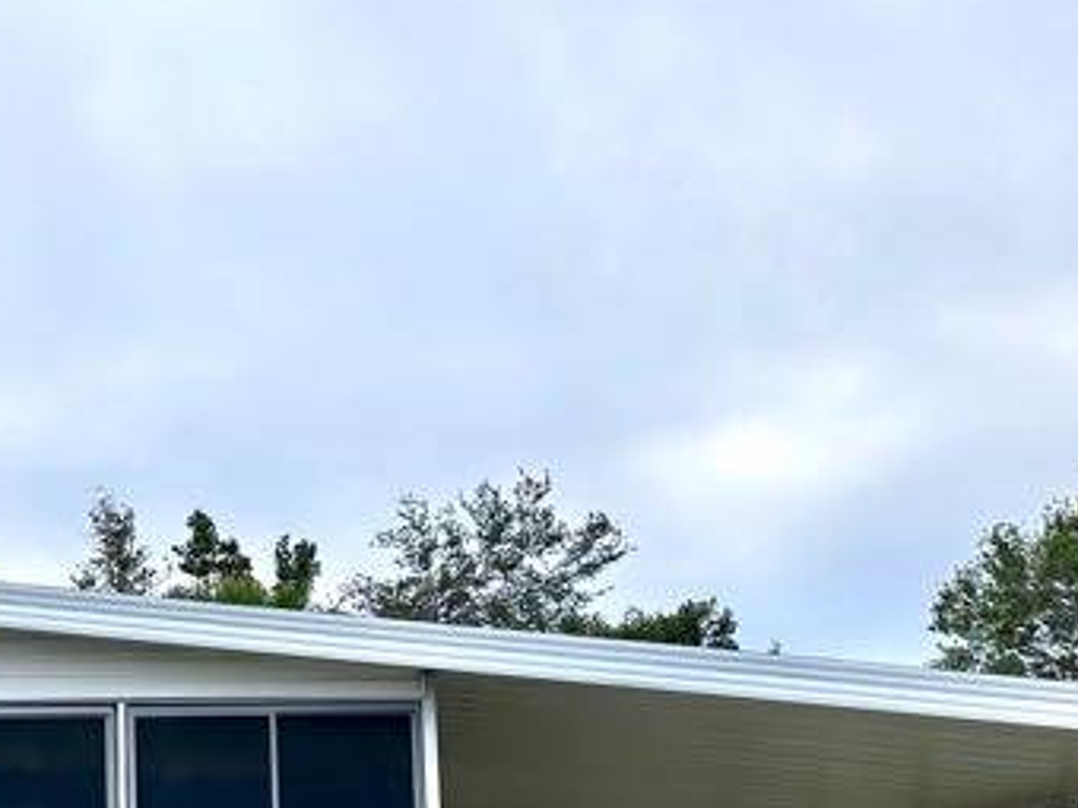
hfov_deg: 30.5
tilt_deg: +6.9
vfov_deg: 24.1
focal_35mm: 59
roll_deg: +0.7
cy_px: 743
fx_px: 1837
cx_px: 13
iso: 80
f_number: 1.78
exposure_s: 1/709
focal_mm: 6.86
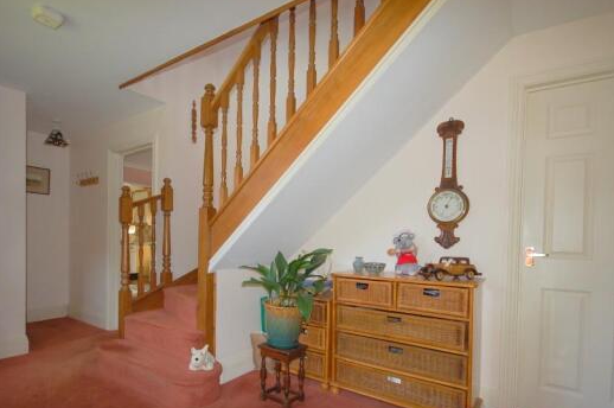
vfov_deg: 63.8
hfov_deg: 86.6
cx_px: 270
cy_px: 247
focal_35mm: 19
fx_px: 324
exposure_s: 1/60
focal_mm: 10
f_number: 4
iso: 400
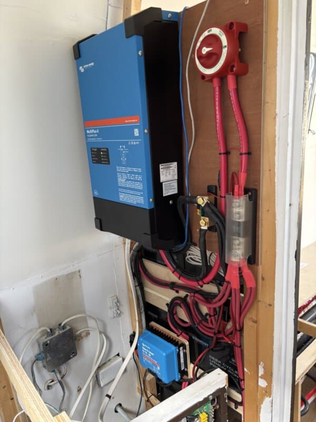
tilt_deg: -12.6
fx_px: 316
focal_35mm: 26
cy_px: 211
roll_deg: +1.9
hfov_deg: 53.1
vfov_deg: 67.3
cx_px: 158
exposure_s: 1/115
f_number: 1.6
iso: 125
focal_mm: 5.96
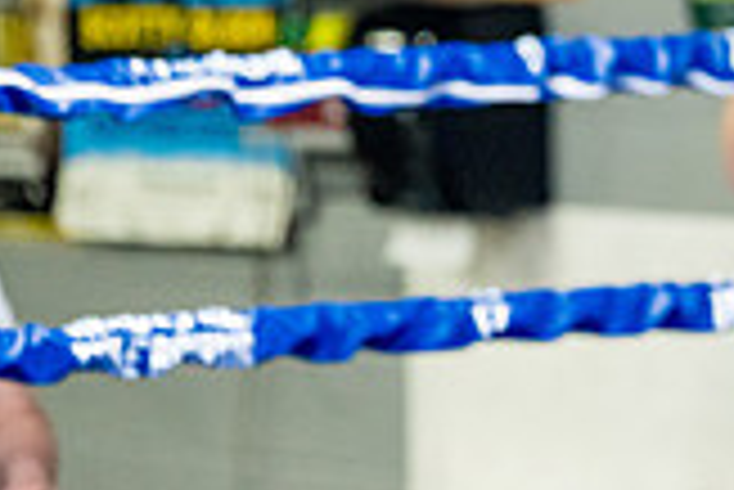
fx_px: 6040
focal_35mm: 296
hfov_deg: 6.9
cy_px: -2
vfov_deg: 4.6
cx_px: 1004
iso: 4000
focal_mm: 83
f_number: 2
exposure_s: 1/1000
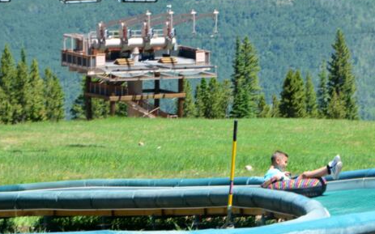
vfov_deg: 5.2
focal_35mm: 253
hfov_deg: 8.3
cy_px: 159
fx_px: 2585
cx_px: 238
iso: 200
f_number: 16
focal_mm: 120
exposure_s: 1/80
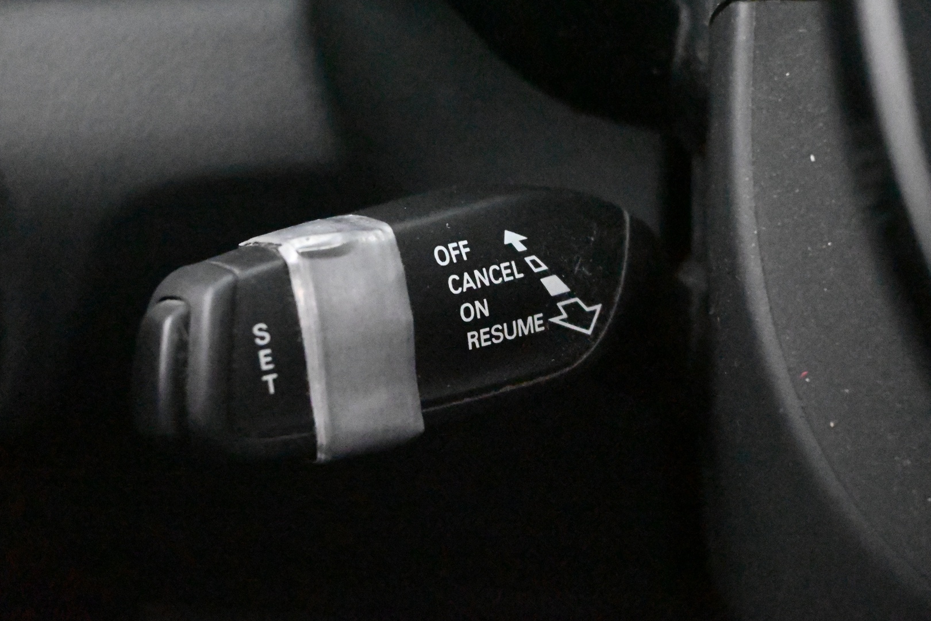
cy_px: 310
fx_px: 1590
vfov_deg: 22.1
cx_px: 466
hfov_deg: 32.6
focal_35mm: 62
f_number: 5.6
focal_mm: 41
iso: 45600
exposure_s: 1/60
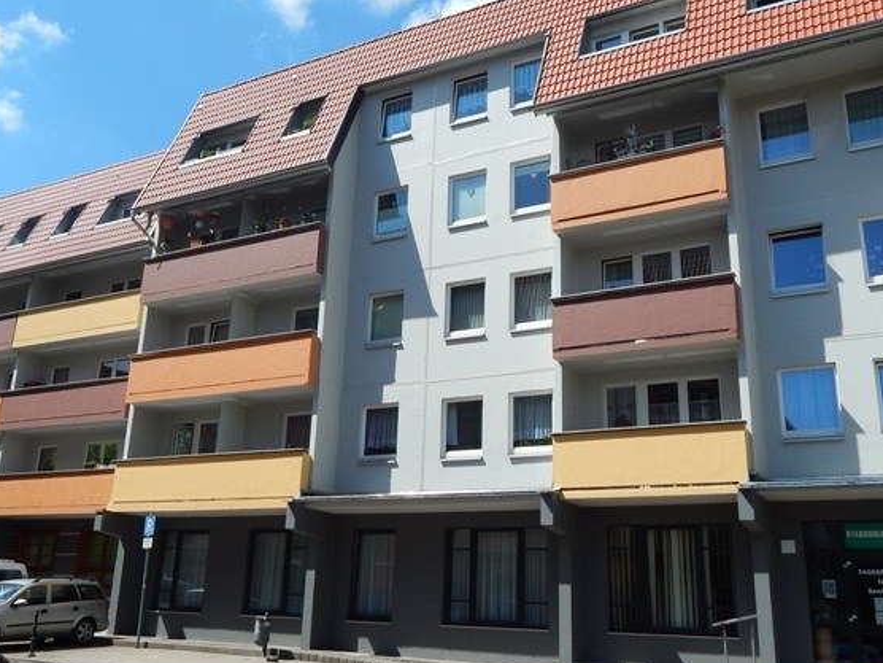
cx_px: 400
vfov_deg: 39.7
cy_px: 321
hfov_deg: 51.3
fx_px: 918
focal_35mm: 36
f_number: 6.1
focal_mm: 4.5
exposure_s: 1/500
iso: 125
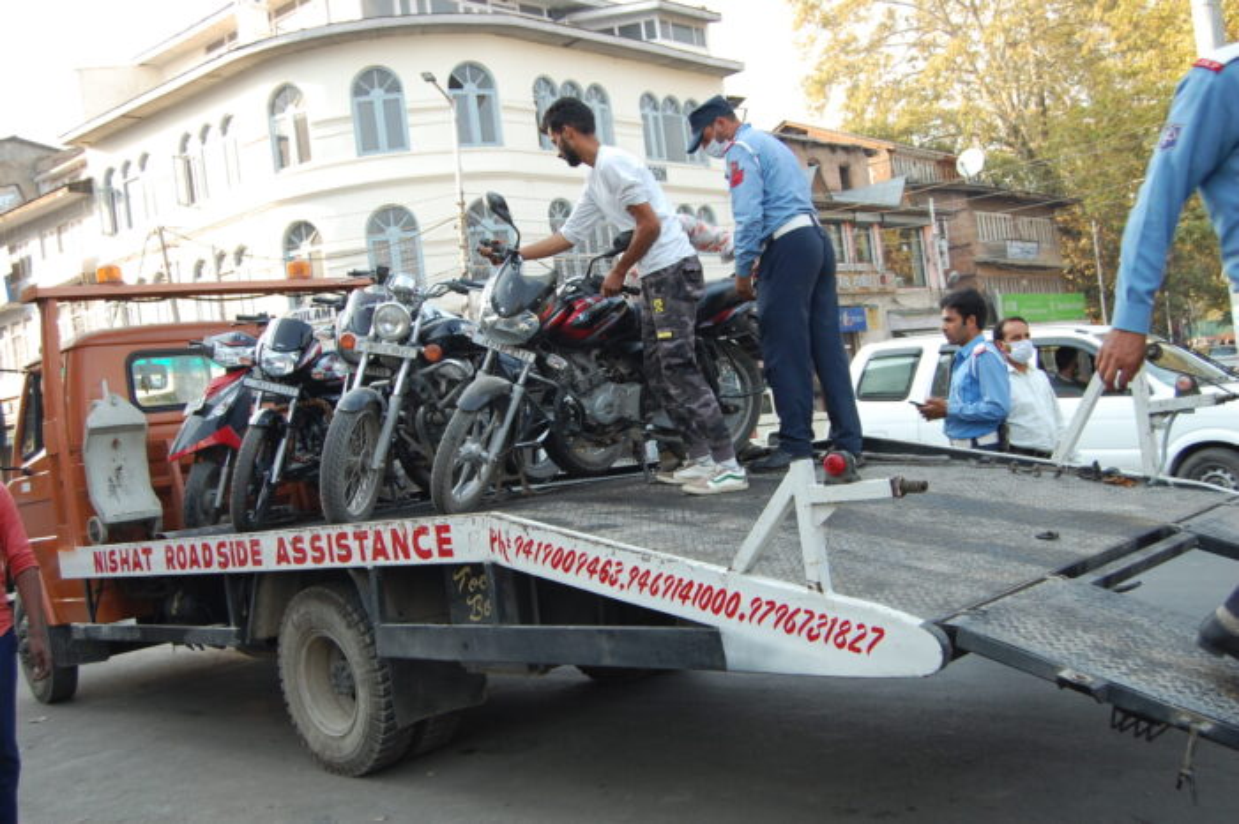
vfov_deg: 34.1
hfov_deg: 49.6
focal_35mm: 39
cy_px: 412
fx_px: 1341
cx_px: 620
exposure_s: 1/125
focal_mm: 26
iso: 250
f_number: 5.6
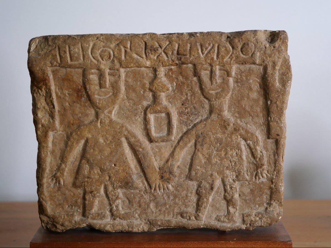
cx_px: 166
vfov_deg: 24.4
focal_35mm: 60
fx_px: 574
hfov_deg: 32.2
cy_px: 124
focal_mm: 30
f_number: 2.8
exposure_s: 1/60
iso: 1250
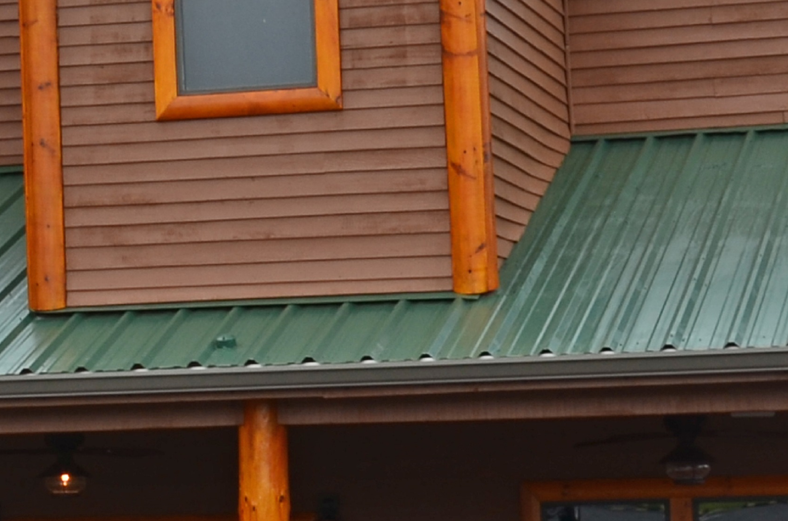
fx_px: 3735
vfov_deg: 8.0
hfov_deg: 11.5
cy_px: 168
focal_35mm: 171
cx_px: -391
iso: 125
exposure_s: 1/125
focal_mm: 24
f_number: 11
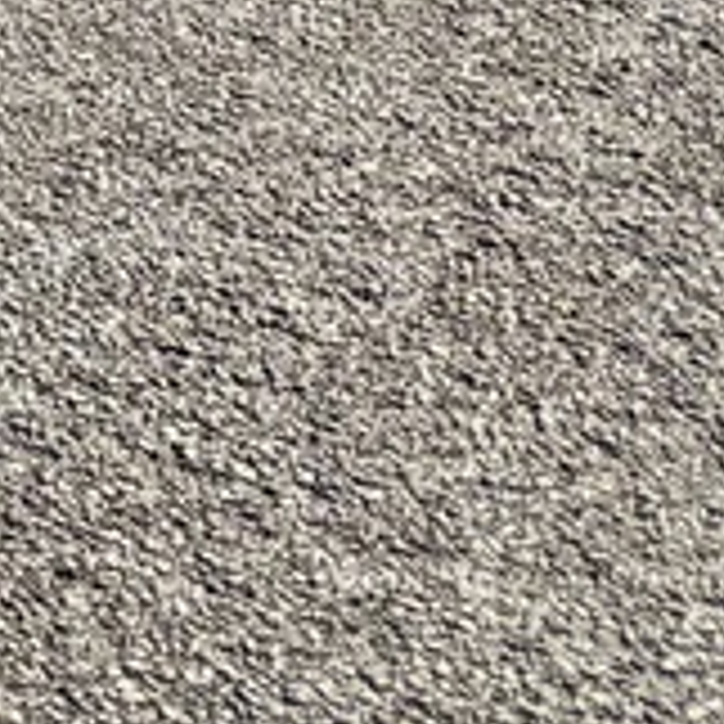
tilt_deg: -5.5
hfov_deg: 7.0
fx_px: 4496
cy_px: -1291
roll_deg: +0.6
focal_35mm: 190
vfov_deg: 8.1
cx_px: -2168
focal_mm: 6.76
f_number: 1.78
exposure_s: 1/5319
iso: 80
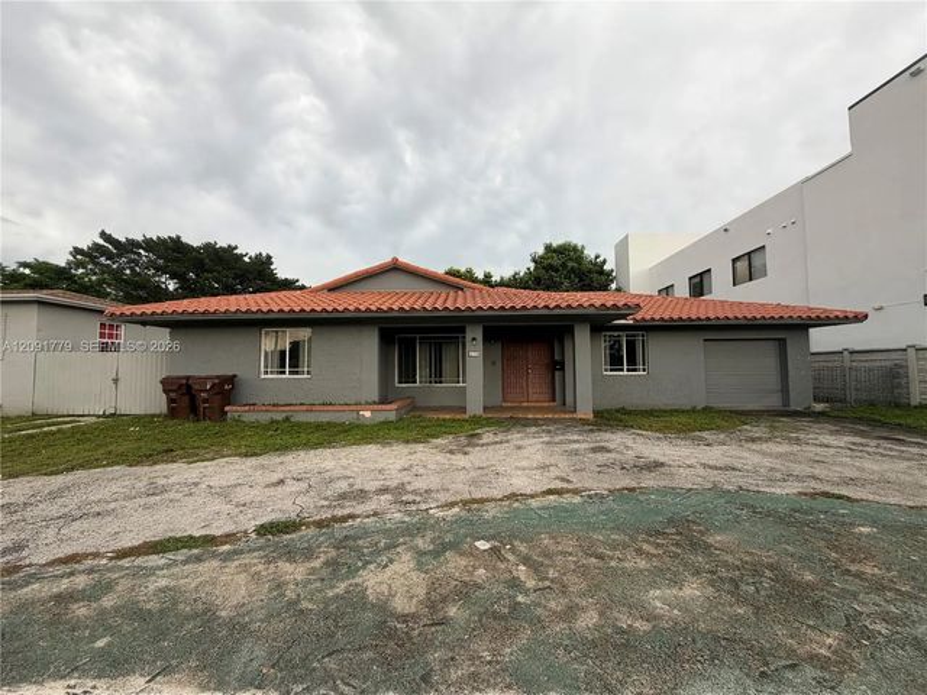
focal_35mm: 14
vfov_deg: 85.7
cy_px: 348
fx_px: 375
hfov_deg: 102.1
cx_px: 464
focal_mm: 2.22
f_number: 2.2
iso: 40
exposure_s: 1/141
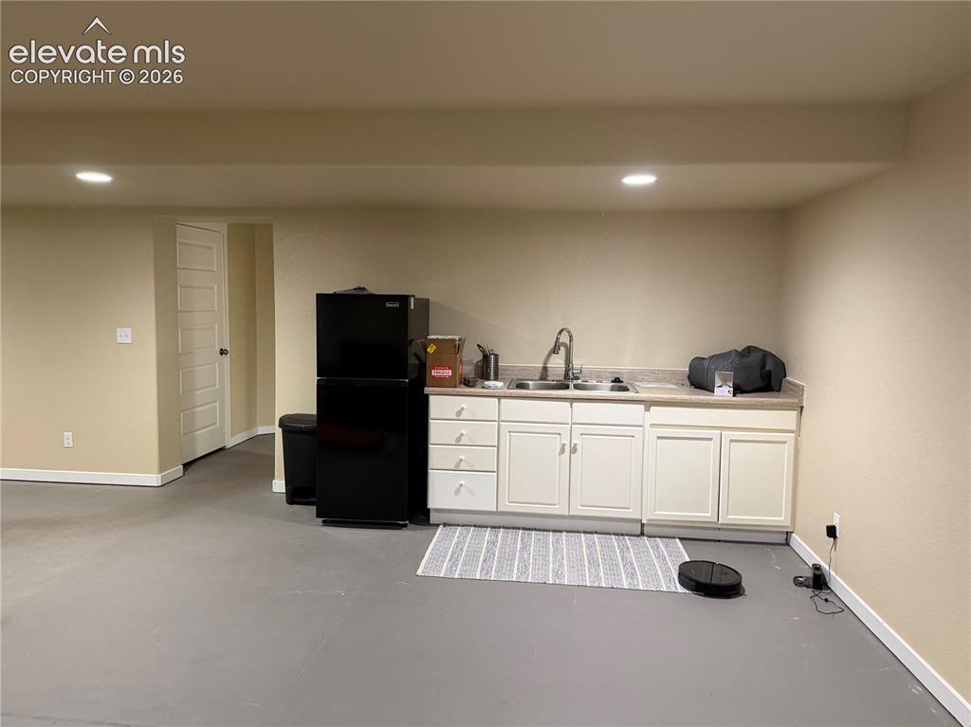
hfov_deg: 71.6
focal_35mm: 24
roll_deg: -1.1
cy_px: 364
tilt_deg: -3.6
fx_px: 673
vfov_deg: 56.8
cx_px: 486
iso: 320
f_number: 1.78
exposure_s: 1/60
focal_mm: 6.76
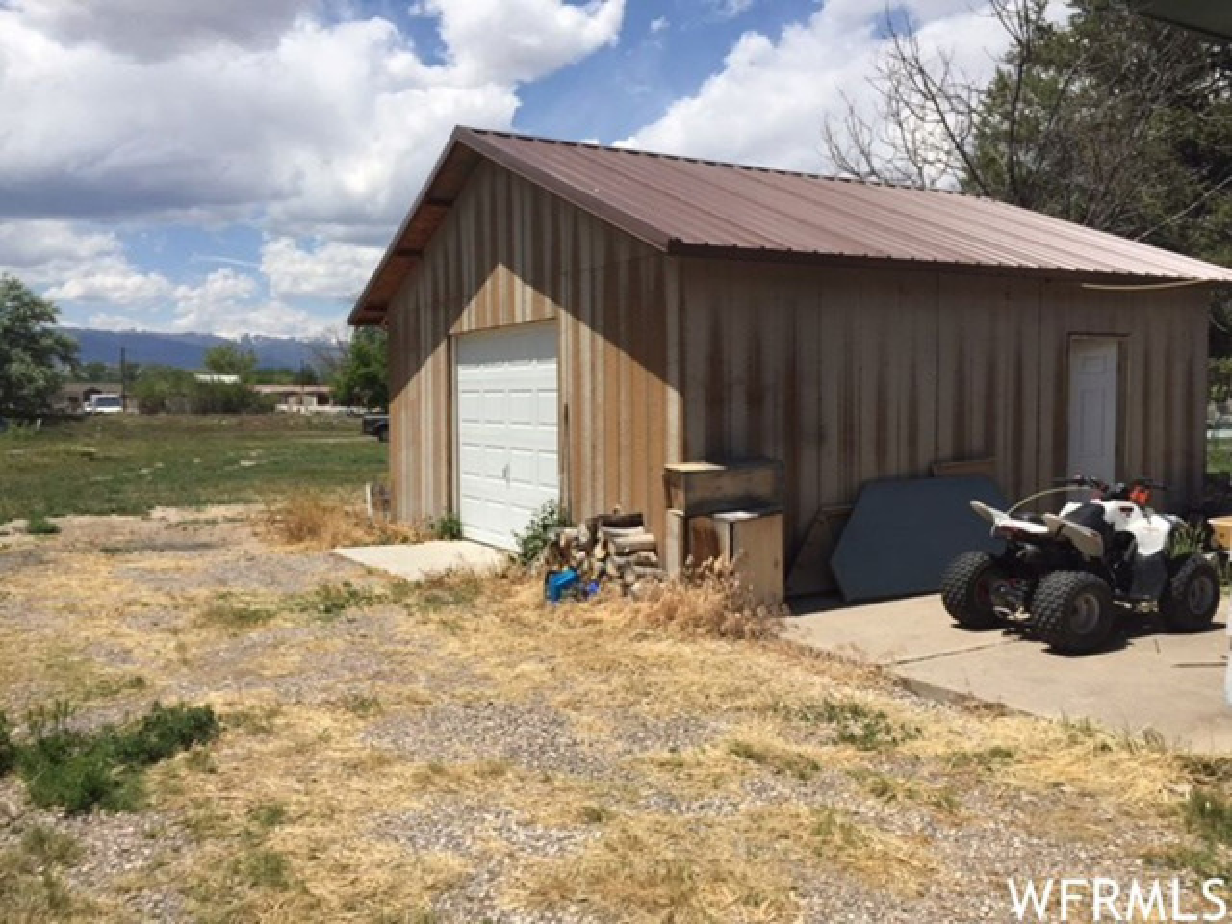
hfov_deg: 61.7
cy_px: 462
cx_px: 616
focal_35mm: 29
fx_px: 1032
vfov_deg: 48.2
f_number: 2.2
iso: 32
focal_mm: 4.15
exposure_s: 1/3300
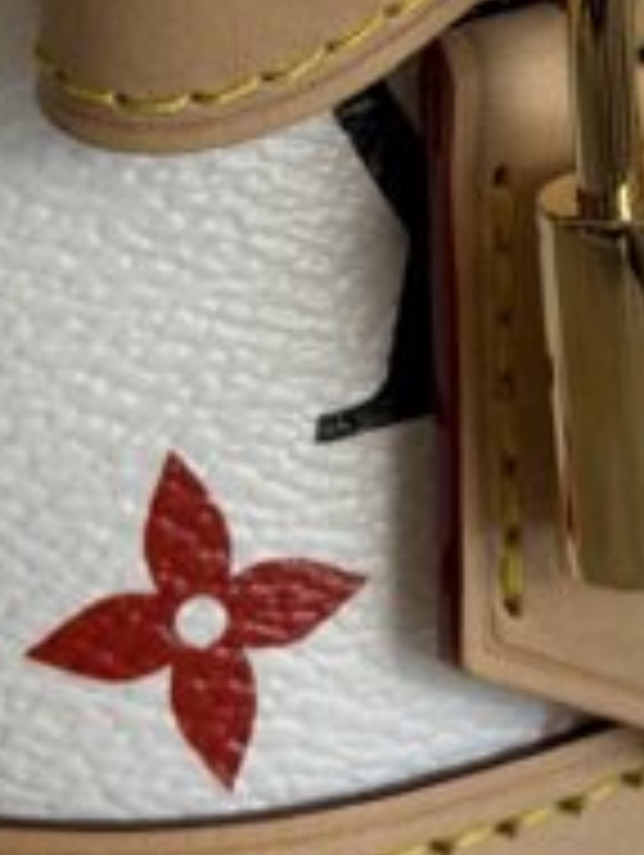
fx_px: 5000
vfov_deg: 9.6
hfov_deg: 7.3
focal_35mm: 202
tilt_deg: -21.2
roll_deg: -0.6
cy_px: -198
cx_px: 599
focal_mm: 6.76
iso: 50
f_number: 1.78
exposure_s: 1/173
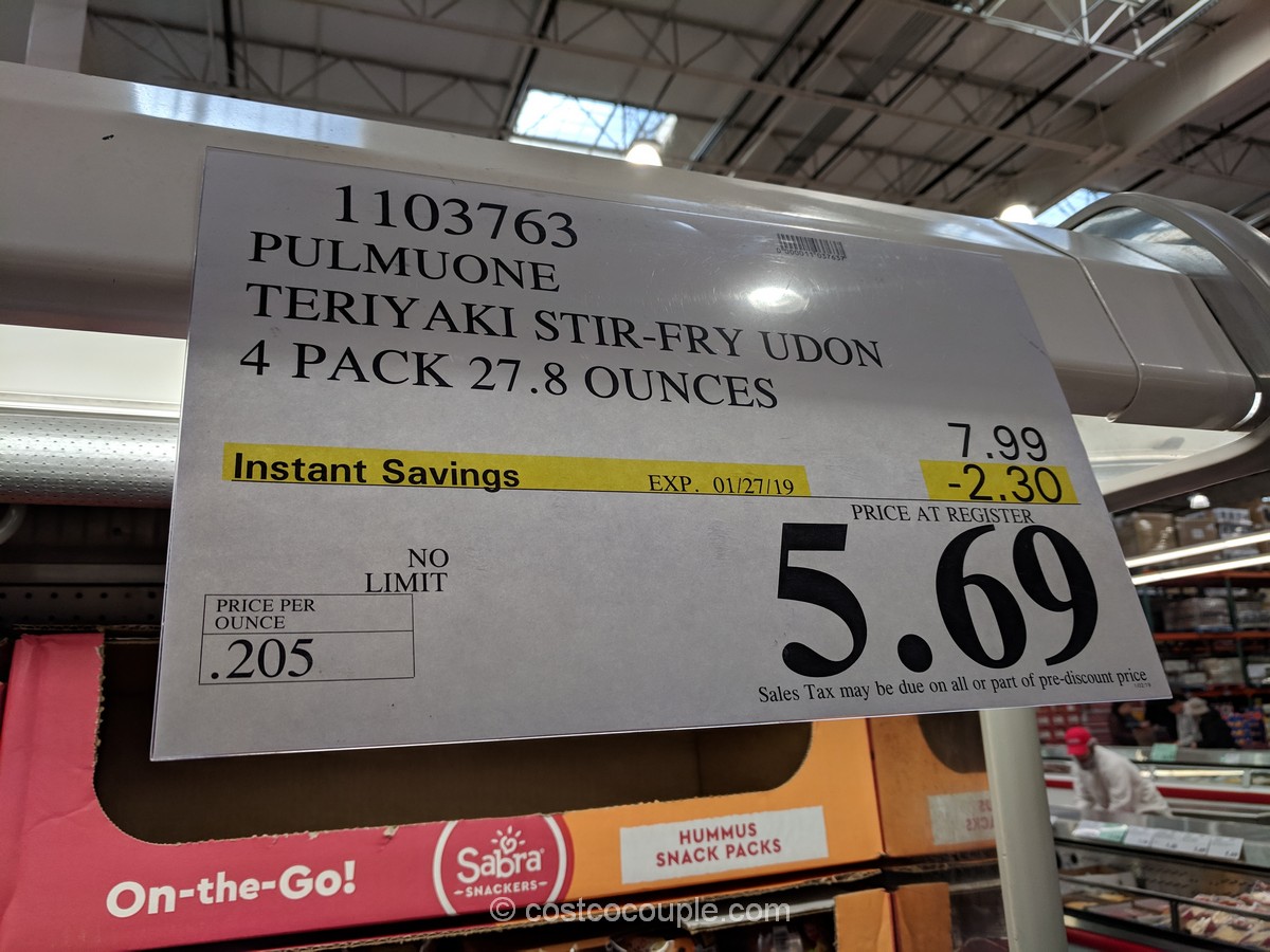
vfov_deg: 53.1
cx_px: 635
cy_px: 476
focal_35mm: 26
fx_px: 954
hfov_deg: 67.3
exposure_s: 1/270
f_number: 2
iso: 50
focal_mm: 4.67
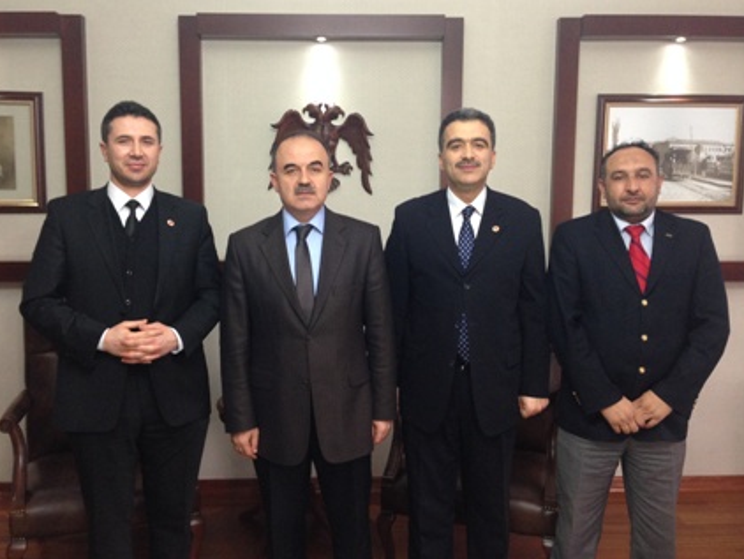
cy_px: 265
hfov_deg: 52.6
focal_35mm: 35
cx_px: 354
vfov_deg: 40.7
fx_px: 753
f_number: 2.4
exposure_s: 1/20
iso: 160
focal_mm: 4.12
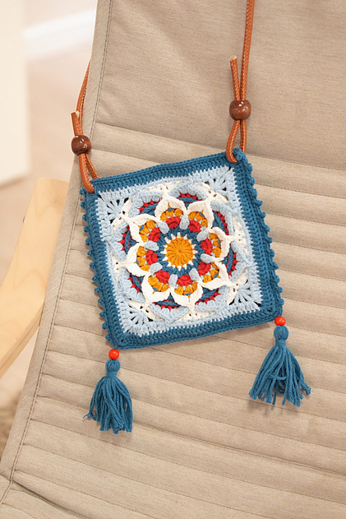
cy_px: 260
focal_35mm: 69
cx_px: 172
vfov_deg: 29.2
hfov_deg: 19.7
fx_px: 994
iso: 3200
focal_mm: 68
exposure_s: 1/100
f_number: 3.2
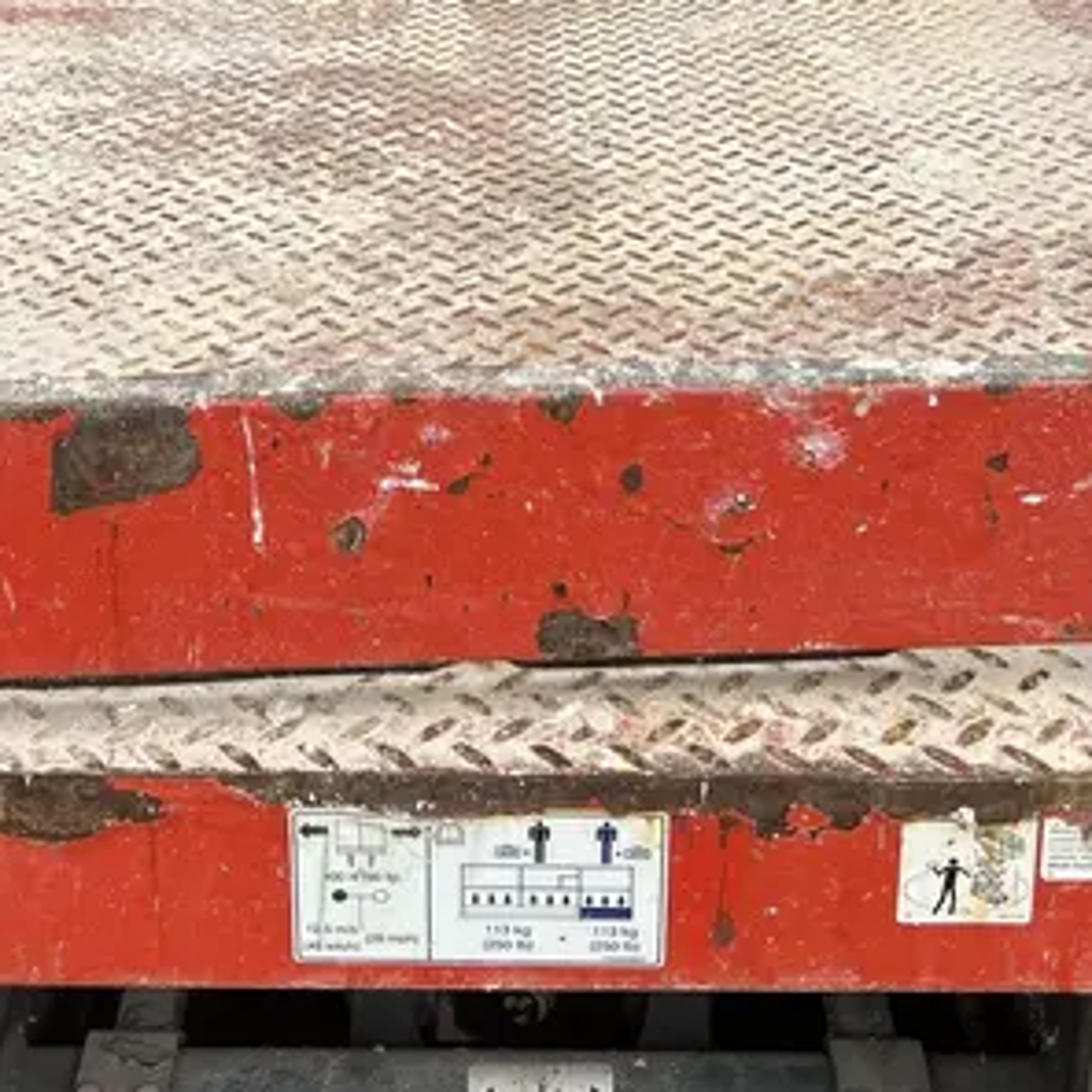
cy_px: 61
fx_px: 2034
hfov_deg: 30.0
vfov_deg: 28.6
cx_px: 494
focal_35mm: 57
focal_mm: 5.7
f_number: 1.5
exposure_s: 1/2513
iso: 50
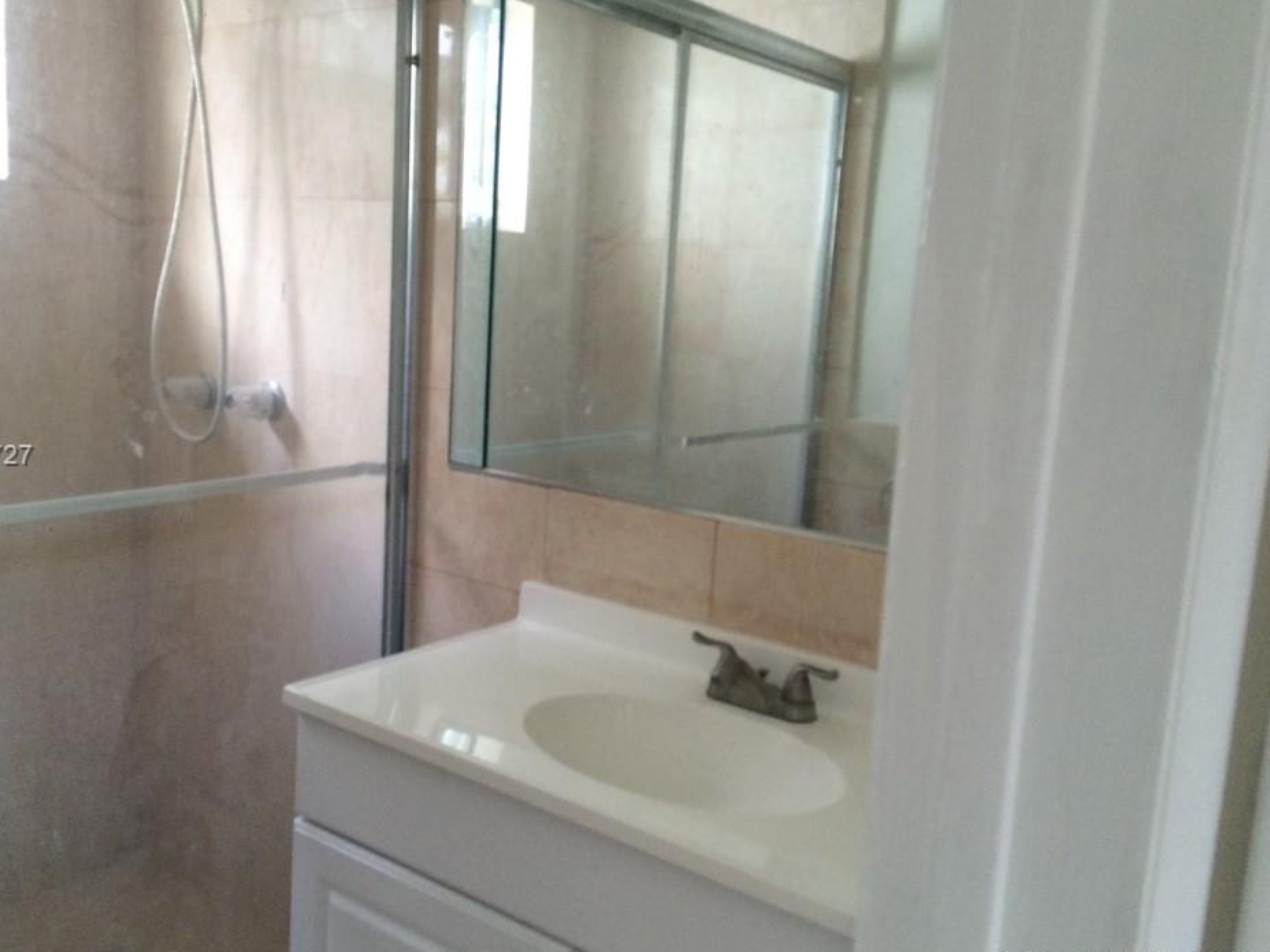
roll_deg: -3.4
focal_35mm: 32
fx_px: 1174
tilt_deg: -10.5
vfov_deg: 44.2
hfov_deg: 56.8
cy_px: 457
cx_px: 591
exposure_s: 1/30
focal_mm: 4.15
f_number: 2.2
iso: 100
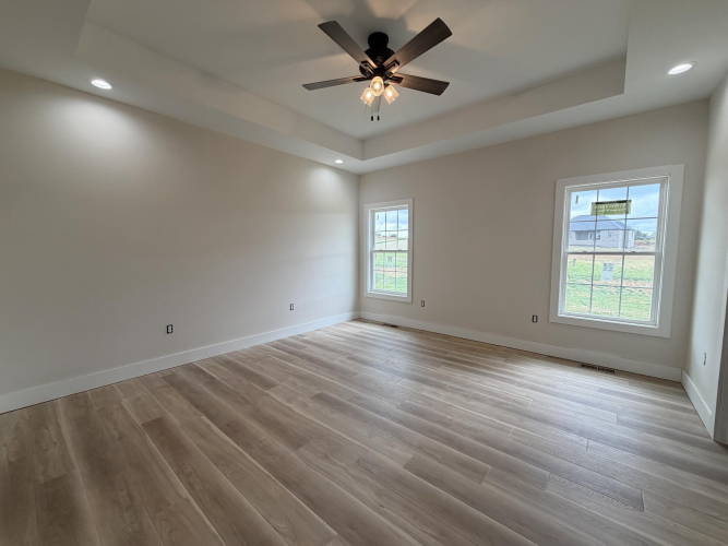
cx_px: 364
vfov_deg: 85.7
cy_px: 273
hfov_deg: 102.1
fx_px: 294
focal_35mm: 14
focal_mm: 2.22
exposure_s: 1/120
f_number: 2.2
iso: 100
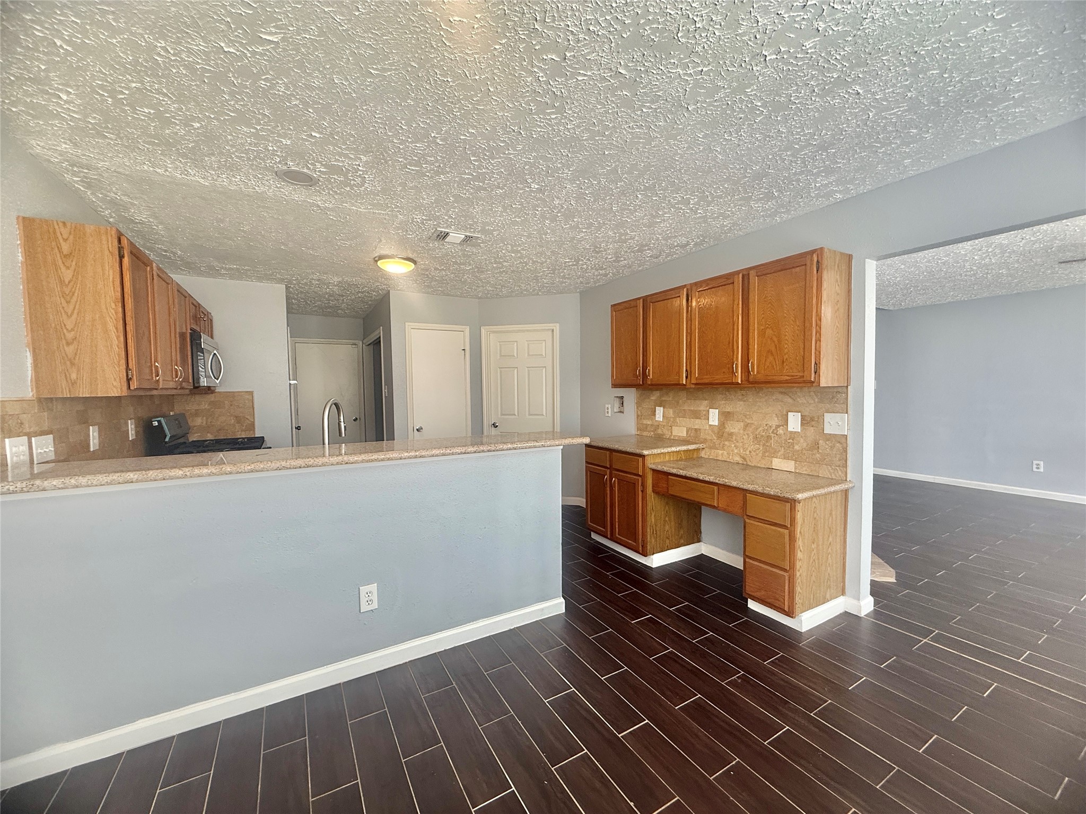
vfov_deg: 85.7
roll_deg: +0.6
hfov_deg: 102.1
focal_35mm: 14
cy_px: 407
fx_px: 439
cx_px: 543
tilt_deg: -1.7
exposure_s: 1/120
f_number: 2.2
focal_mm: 2.22
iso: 160
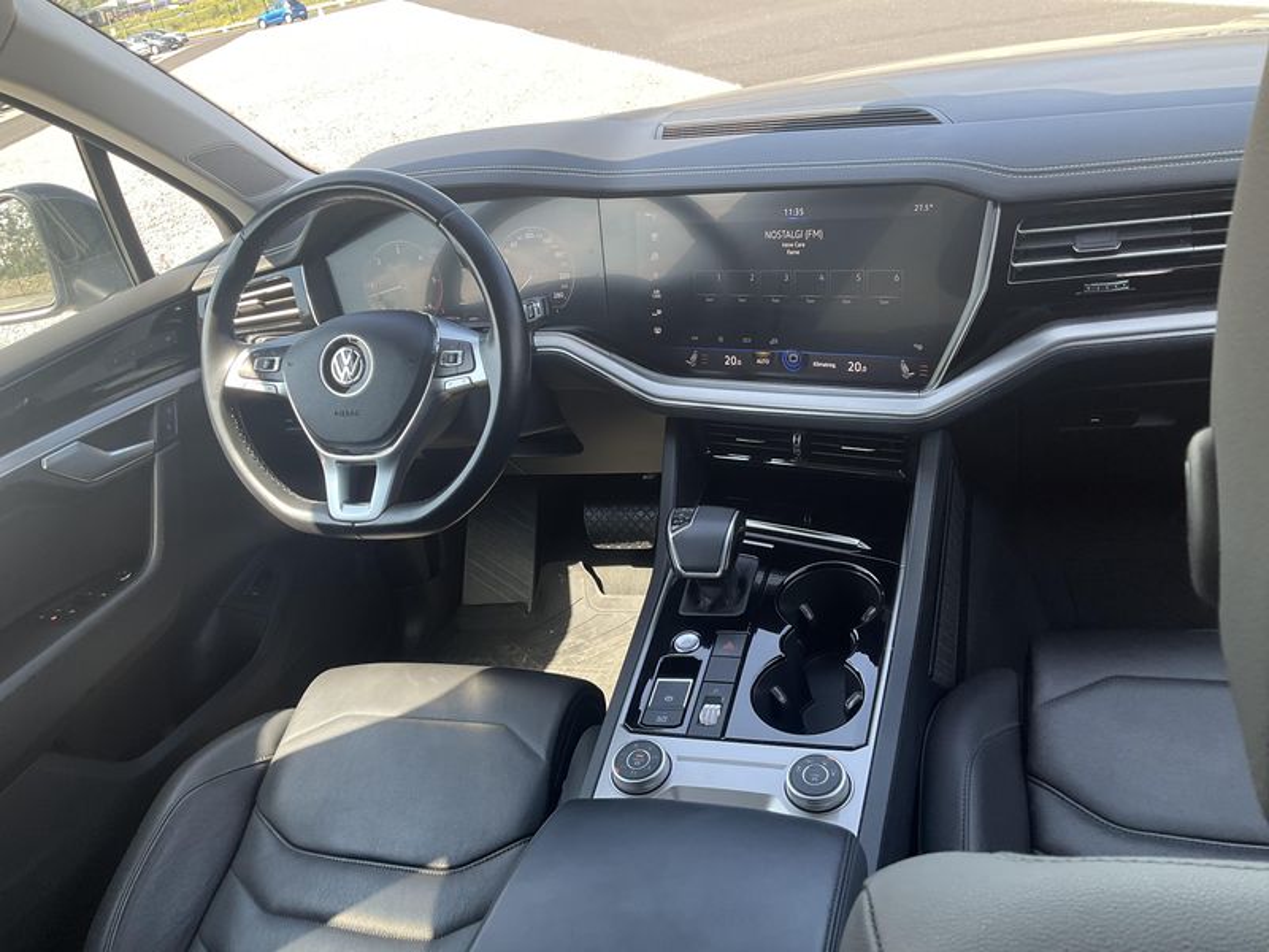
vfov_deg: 48.2
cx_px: 634
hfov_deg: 61.7
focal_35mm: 29
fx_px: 1063
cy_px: 476
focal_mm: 3
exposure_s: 1/122
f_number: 1.8
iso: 25
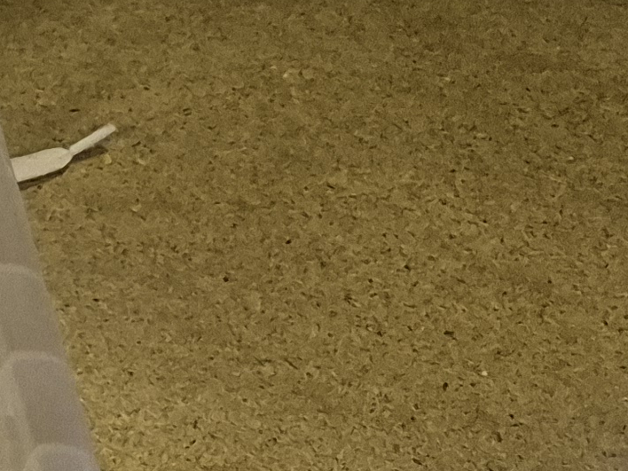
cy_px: 241
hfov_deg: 11.8
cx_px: -966
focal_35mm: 130
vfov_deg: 11.4
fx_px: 2358
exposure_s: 1/100
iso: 1600
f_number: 1.8
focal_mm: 5.4
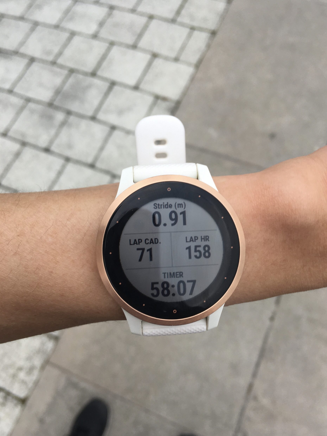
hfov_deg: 46.8
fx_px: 378
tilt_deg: -66.3
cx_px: 166
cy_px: 222
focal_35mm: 30
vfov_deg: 60.0
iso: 25
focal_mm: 4.15
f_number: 2.2
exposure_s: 1/100
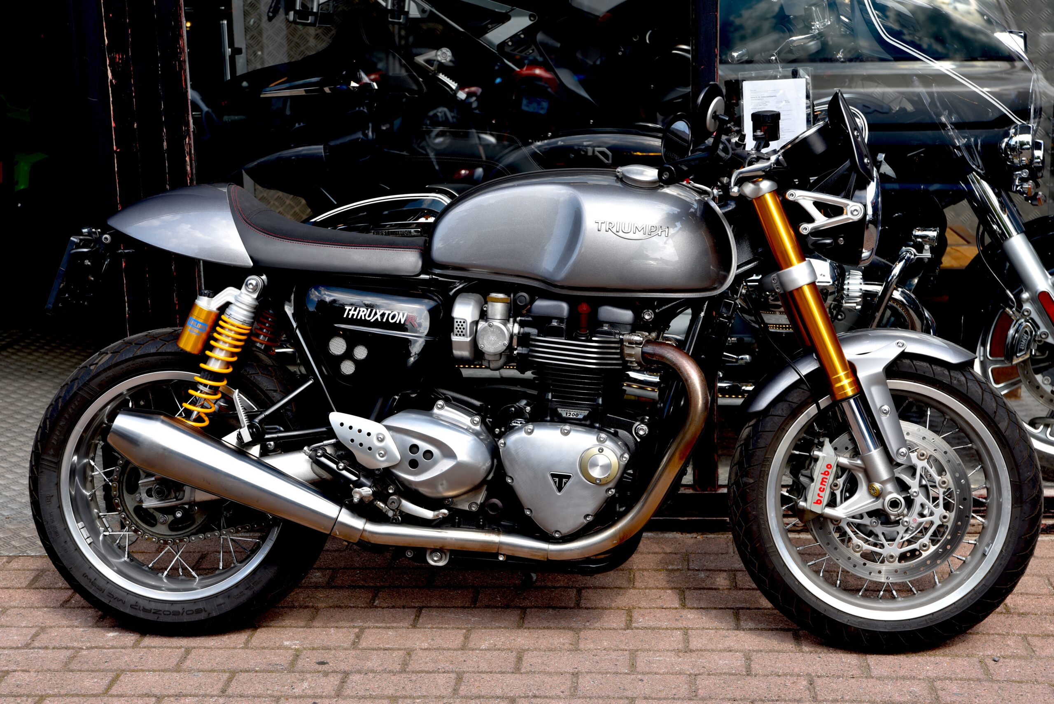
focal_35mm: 60
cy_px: 352
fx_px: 1757
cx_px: 527
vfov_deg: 22.6
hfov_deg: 33.4
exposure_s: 1/125
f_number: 5.6
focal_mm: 60
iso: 100
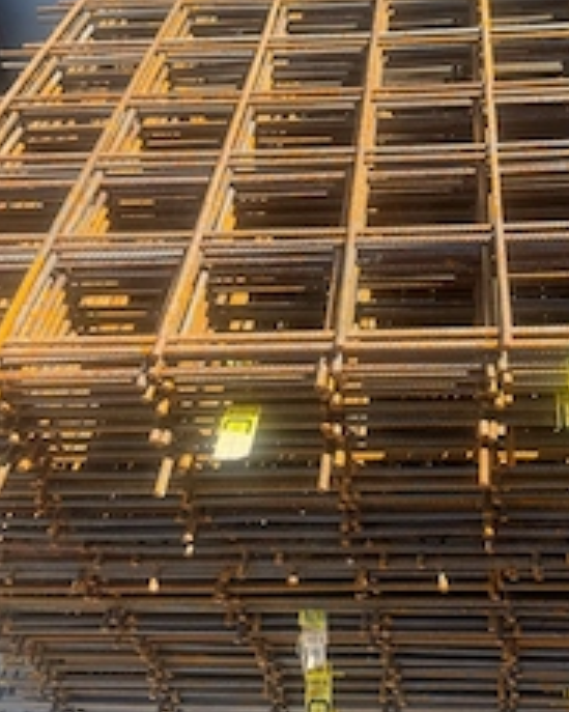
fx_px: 864
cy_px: 298
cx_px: 410
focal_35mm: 41
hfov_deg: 35.8
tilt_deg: -40.6
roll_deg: +3.6
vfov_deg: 44.7
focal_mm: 6.76
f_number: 1.78
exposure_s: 1/931
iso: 80
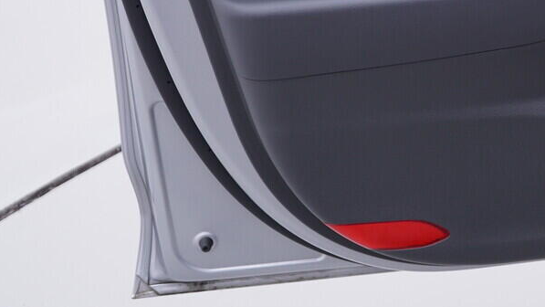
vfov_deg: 13.1
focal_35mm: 91
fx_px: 1315
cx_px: 494
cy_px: -30
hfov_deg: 22.8
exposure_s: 1/50
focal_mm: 24
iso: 125
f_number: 3.2
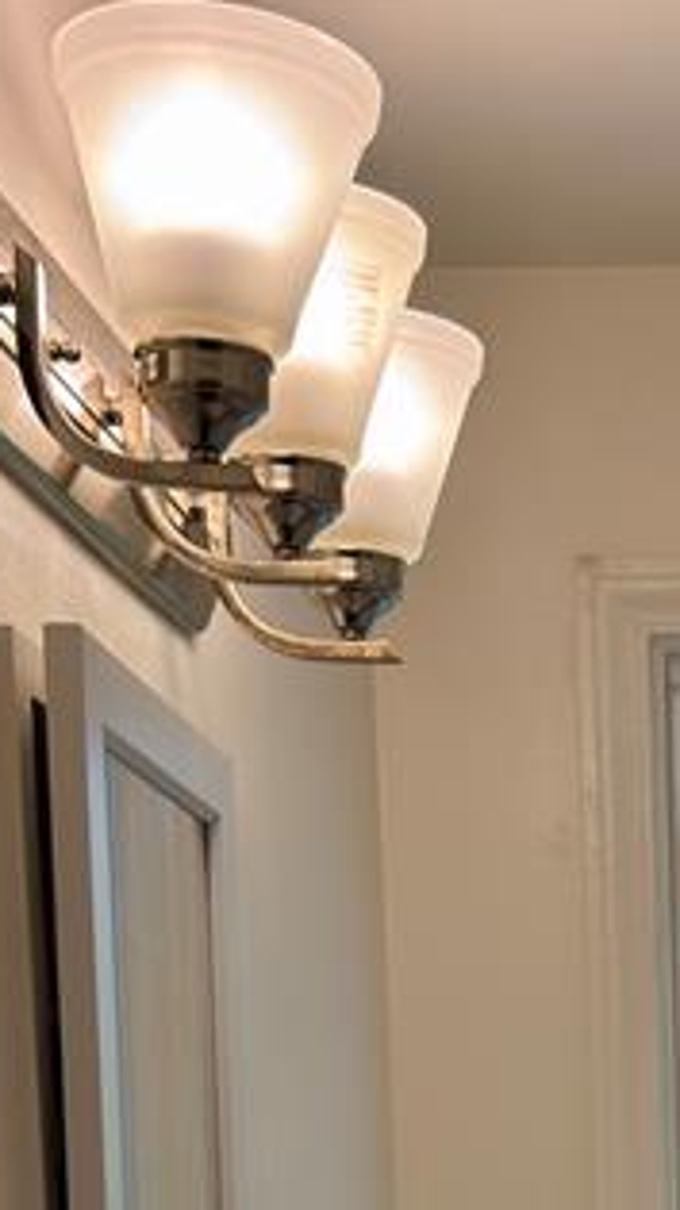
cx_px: 807
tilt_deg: -4.6
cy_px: 1456
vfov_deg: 21.3
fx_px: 2984
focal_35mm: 93
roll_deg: +0.4
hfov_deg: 12.7
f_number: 1.78
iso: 64
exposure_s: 1/188
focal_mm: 6.76
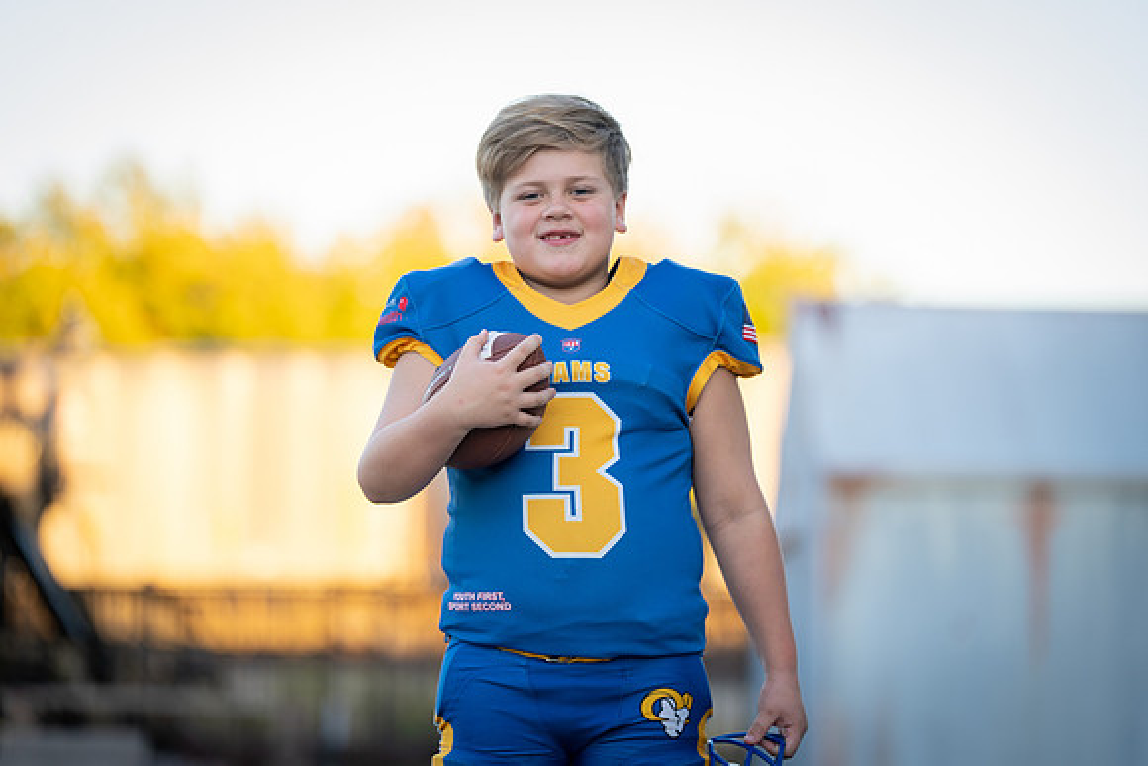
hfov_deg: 14.0
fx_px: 4666
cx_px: 574
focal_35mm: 146
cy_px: 383
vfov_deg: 9.4
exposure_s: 1/320
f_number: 2.8
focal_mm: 144
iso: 250
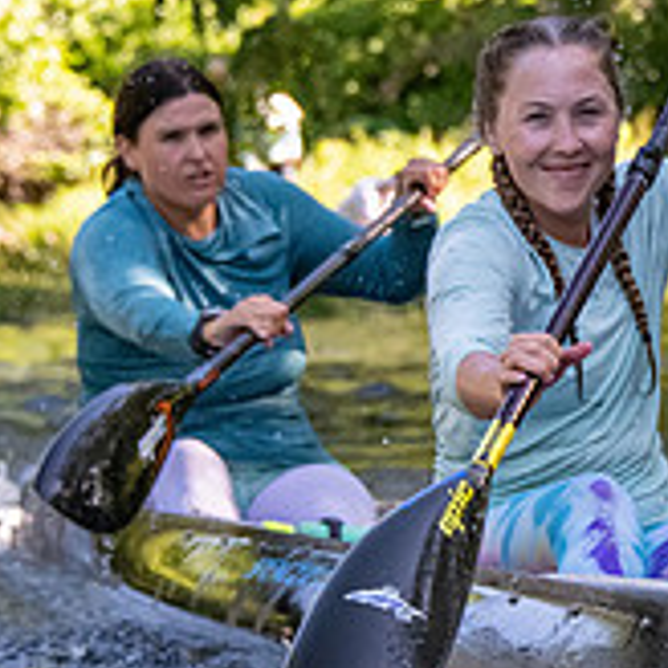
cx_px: 749
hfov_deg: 6.8
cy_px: 340
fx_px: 5567
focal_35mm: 255
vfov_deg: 6.9
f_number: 5
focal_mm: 85
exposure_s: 1/3200
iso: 5600
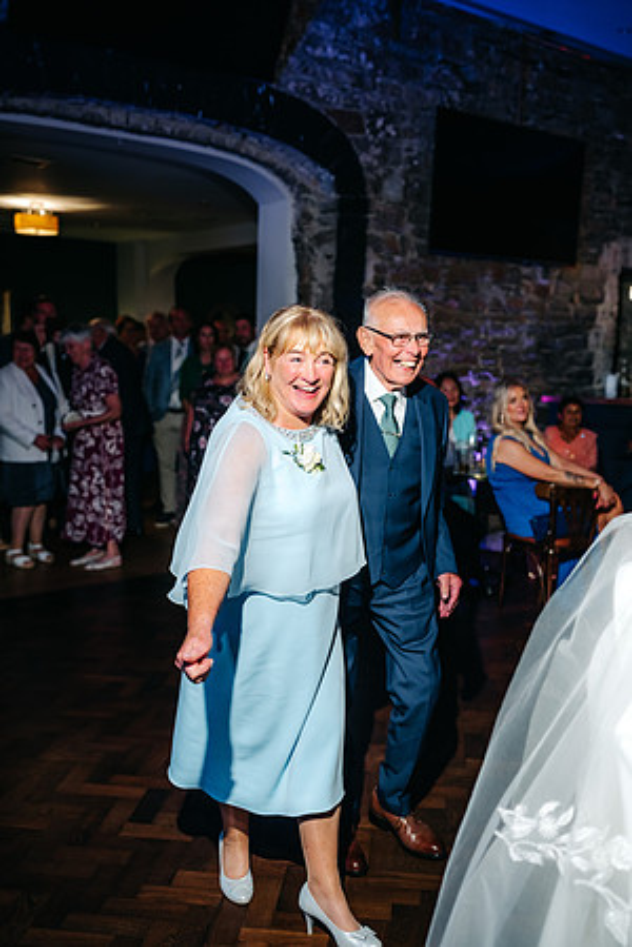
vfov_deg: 54.4
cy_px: 474
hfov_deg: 37.9
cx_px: 316
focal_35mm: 35
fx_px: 922
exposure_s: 1/200
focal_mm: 35
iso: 400
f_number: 2.2
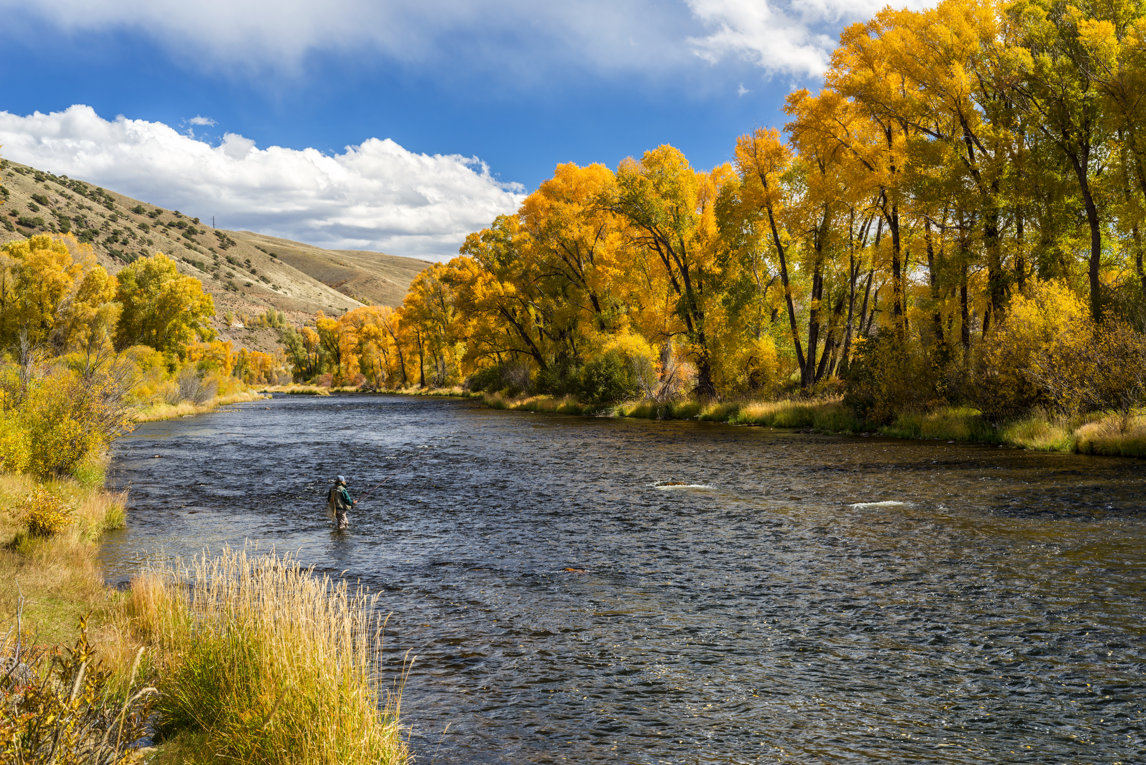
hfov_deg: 39.6
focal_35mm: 50
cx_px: 573
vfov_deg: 27.0
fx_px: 1592
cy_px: 382
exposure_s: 1/80
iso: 100
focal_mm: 50
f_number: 10
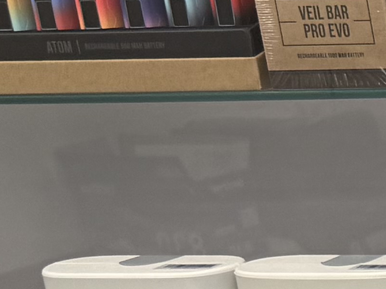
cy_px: 555
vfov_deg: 8.3
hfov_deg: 9.0
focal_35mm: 171
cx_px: 1217
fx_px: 1906
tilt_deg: -18.3
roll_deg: +1.8
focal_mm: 6.76
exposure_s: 1/120
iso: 80
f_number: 1.78
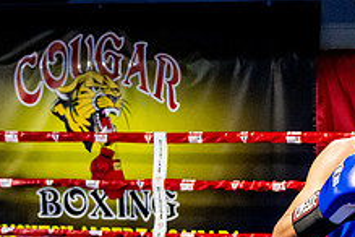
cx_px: 407
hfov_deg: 23.0
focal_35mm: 82
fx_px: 809
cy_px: 210
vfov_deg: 16.4
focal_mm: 21
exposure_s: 1/800
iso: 5000
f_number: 2.8
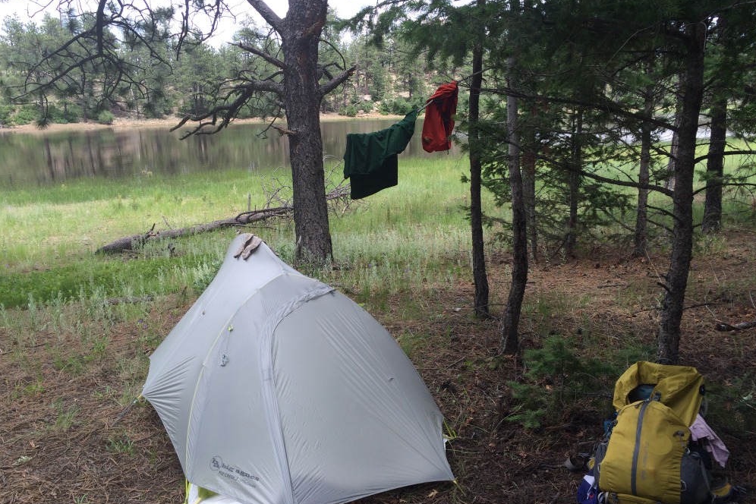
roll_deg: +1.2
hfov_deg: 60.3
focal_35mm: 31
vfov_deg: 42.3
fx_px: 651
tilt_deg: -16.6
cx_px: 376
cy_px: 276
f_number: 2.2
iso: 32
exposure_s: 1/519
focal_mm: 4.15
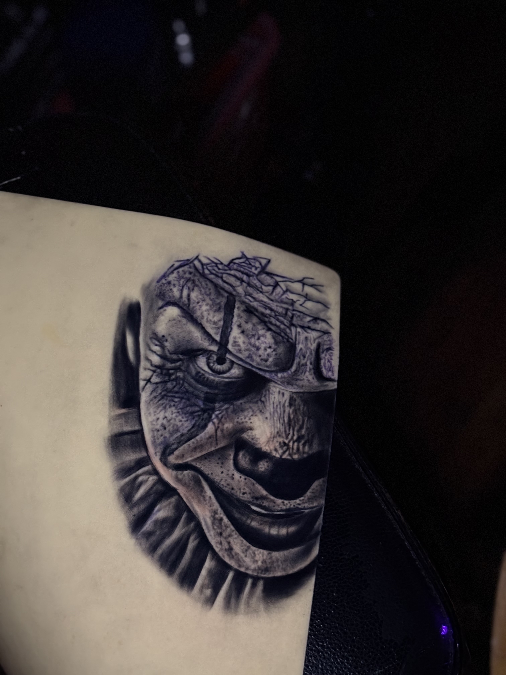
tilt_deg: -69.2
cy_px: 338
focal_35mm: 52
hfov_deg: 28.0
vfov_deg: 36.8
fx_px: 1013
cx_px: 253
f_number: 1.6
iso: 800
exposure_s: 1/15
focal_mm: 5.96
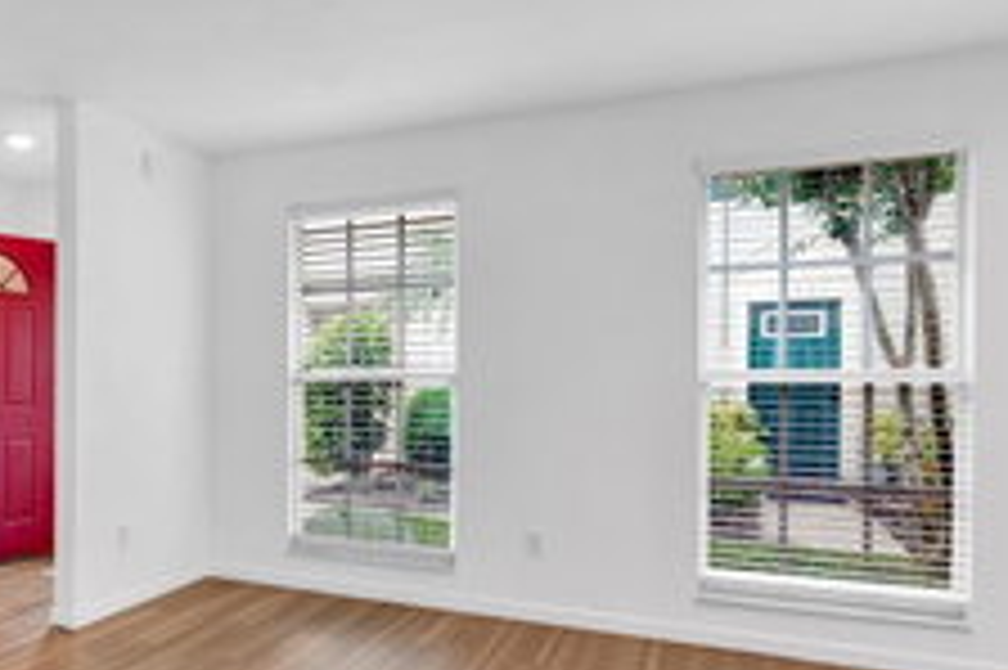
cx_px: 200
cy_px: 382
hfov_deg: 57.3
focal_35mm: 30
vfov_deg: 43.4
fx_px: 839
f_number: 7.1
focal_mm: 14
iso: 250
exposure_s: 1/2.5
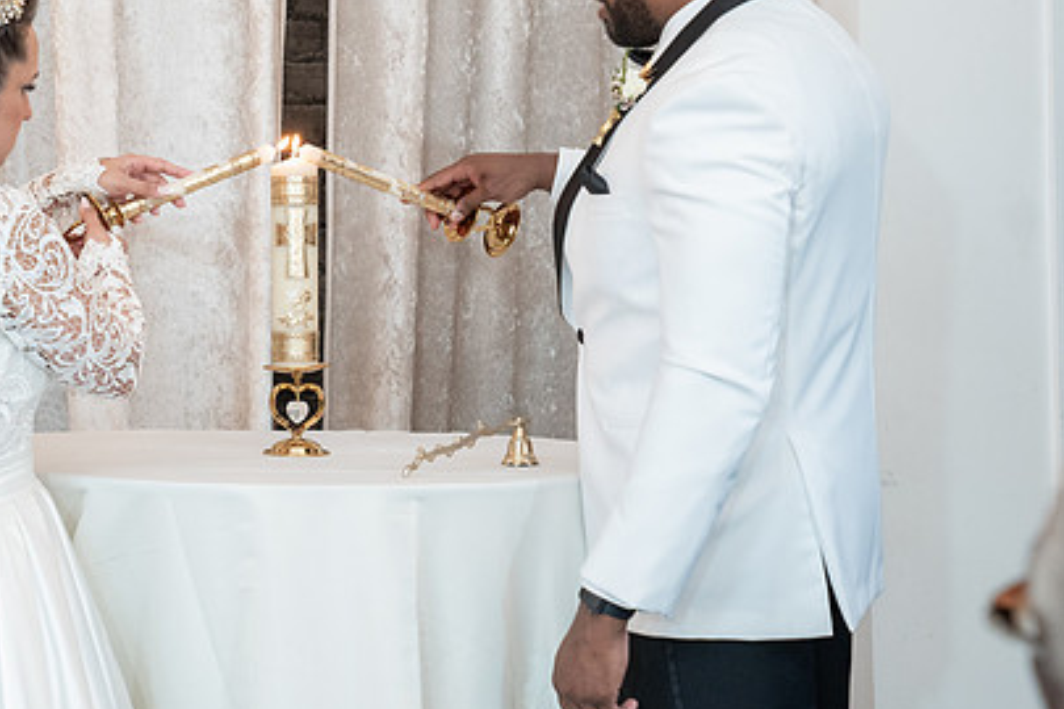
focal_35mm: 115
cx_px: 211
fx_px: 3399
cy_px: 201
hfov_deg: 17.6
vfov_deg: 11.9
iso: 2000
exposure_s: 1/100
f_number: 4
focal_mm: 66
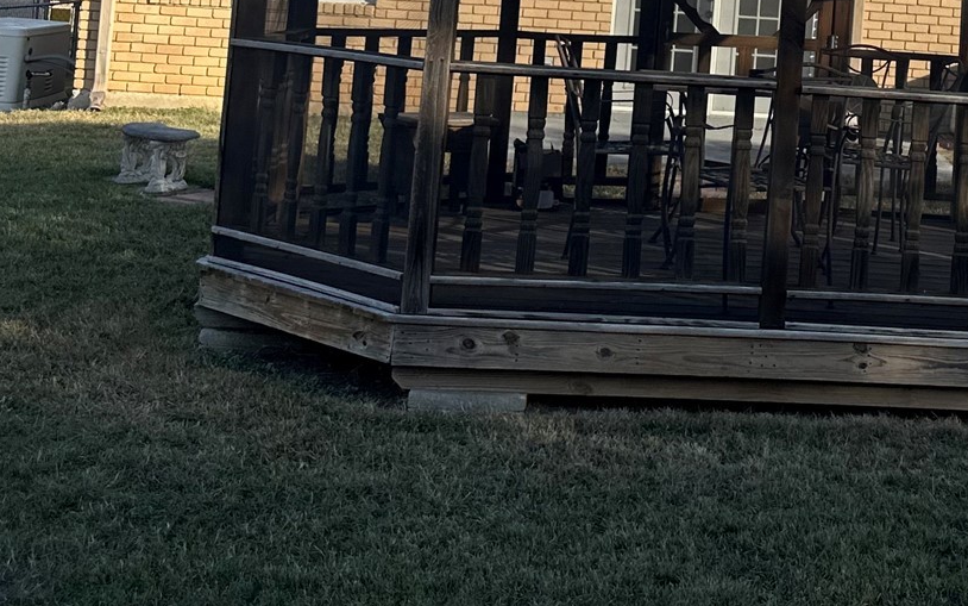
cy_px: -131
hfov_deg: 30.6
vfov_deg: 19.1
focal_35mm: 64
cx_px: 872
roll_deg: -4.1
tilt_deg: +1.9
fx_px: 1689
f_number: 1.78
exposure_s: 1/2882
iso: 80
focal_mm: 6.86
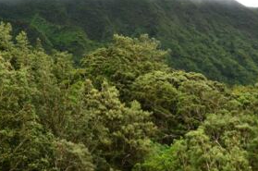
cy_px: 13
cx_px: 61
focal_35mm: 110
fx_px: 787
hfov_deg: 18.5
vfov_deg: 12.3
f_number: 10
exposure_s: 1/60
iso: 360
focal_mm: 32
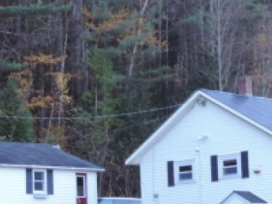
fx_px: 1140
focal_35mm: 145
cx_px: 172
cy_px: 55
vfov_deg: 10.2
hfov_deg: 13.6
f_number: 3.6
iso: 100
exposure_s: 1/50
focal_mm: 8.9
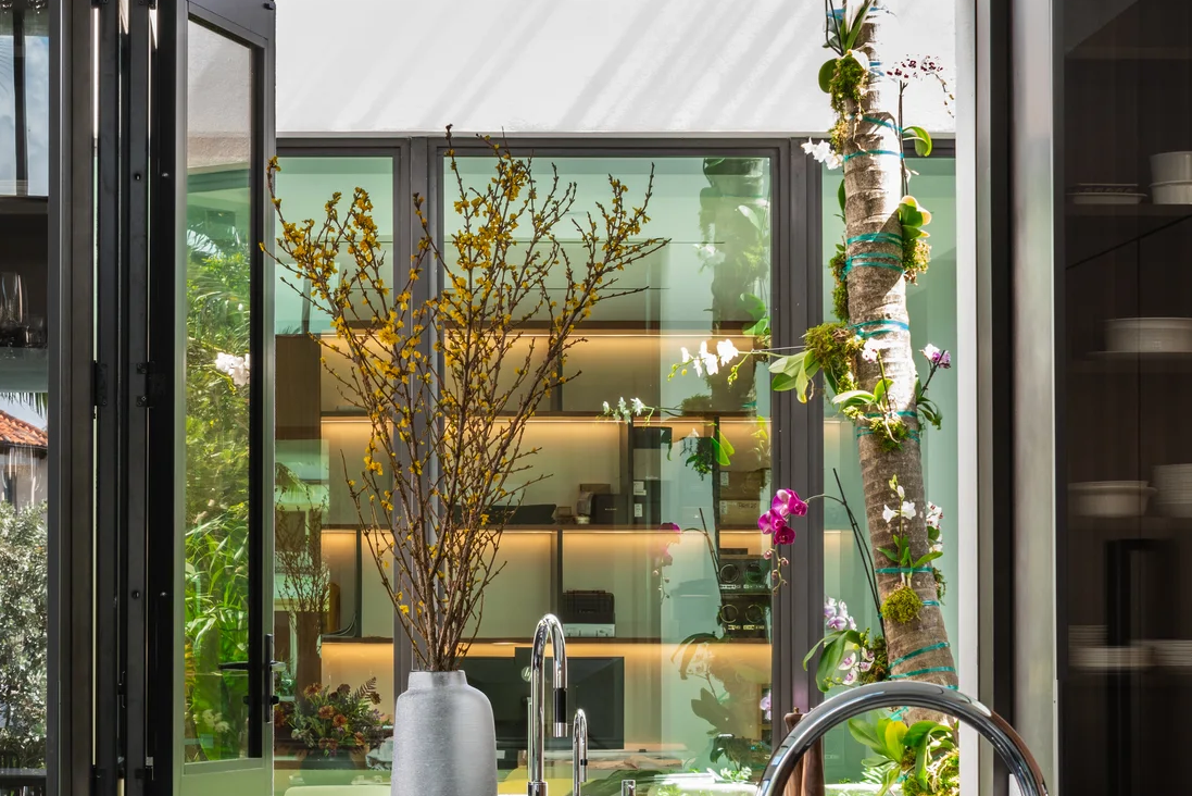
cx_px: 278
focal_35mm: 105
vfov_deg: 13.0
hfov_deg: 19.3
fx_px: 3477
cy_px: 625
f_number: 13
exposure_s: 1/10
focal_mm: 45
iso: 250
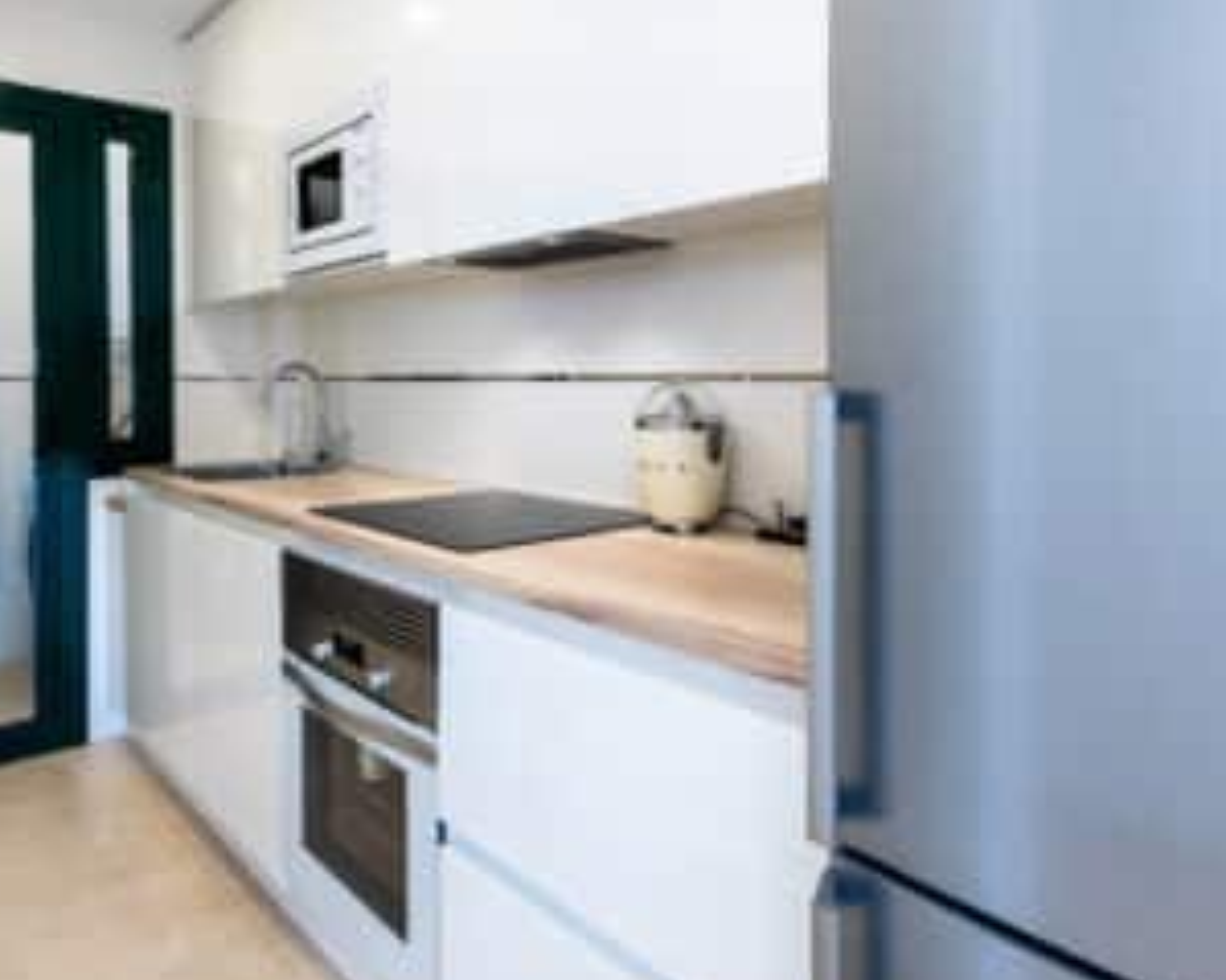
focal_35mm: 23
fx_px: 834
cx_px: 537
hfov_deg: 72.3
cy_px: 394
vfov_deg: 60.4
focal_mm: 10
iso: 200
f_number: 9
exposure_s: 1/20
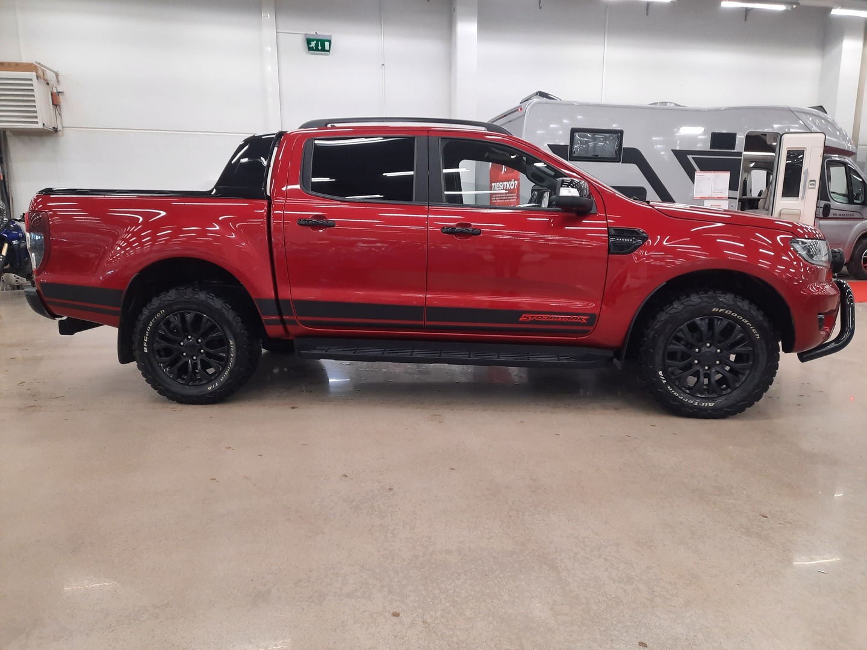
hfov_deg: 69.4
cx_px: 434
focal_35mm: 25
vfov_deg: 54.9
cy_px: 325
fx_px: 626
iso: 160
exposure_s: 1/50
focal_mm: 4.6
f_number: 2
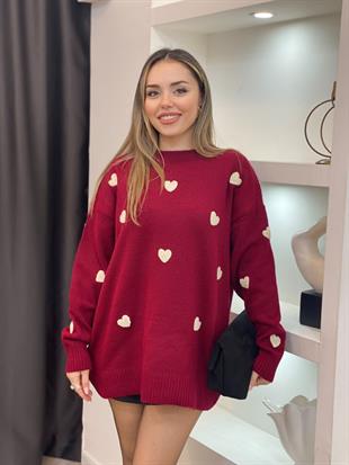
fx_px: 699
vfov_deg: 36.8
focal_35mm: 52
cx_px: 174
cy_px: 232
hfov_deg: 28.0
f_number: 2
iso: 125
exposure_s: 1/100
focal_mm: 6
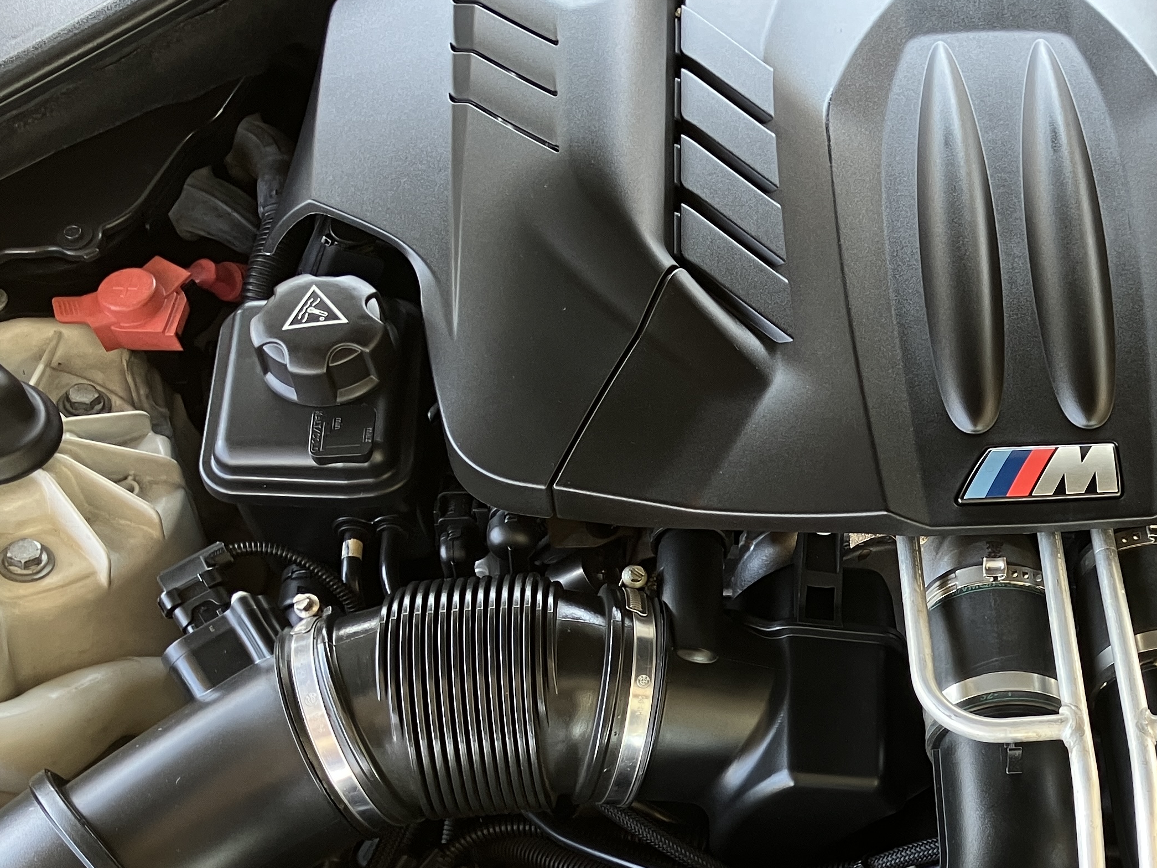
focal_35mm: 54
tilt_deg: -56.9
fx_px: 1805
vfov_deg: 26.7
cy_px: 652
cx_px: 1014
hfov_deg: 33.9
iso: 50
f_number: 1.8
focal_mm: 3.99
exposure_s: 1/50
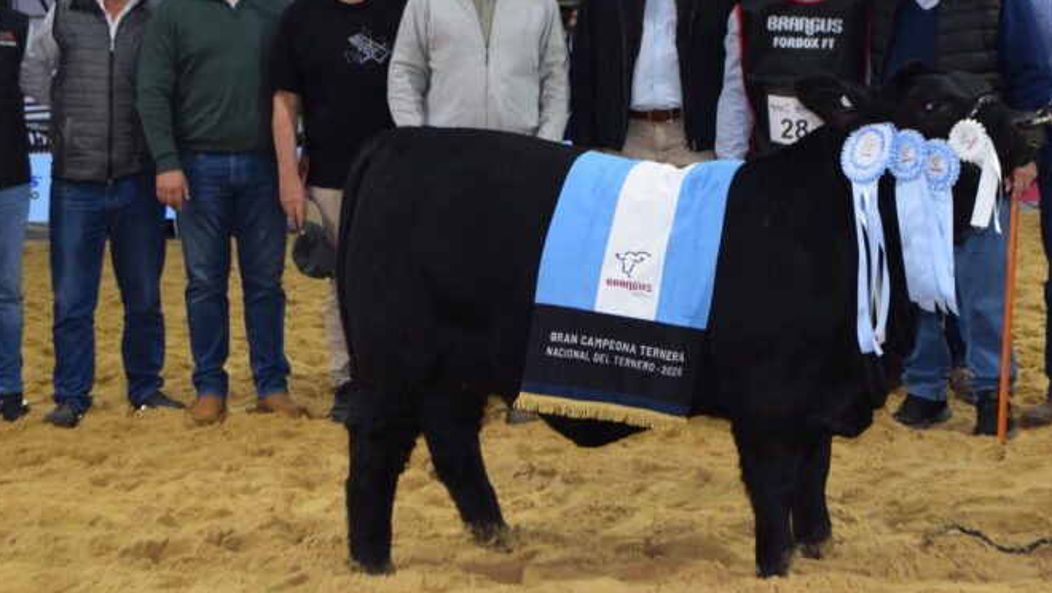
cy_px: 172
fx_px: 2177
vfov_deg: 15.5
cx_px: 654
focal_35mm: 78
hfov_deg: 27.1
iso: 800
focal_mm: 32
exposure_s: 1/100
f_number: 5
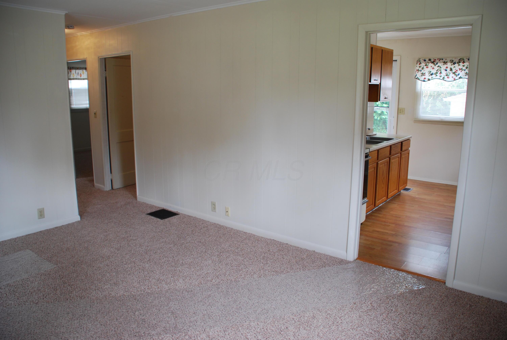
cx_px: 254
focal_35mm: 27
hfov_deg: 67.3
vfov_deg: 48.0
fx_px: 381
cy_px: 170
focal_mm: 18
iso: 200
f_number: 3.5
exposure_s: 1/50
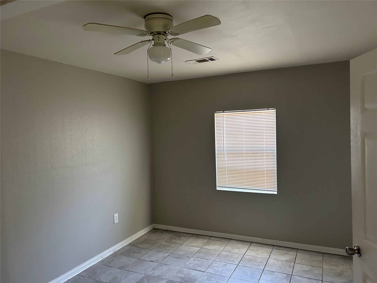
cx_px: 188
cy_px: 142
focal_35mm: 26
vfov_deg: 53.1
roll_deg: +2.5
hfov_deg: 67.3
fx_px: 283
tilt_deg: +0.7
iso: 400
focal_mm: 5.7
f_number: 1.5
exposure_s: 1/60
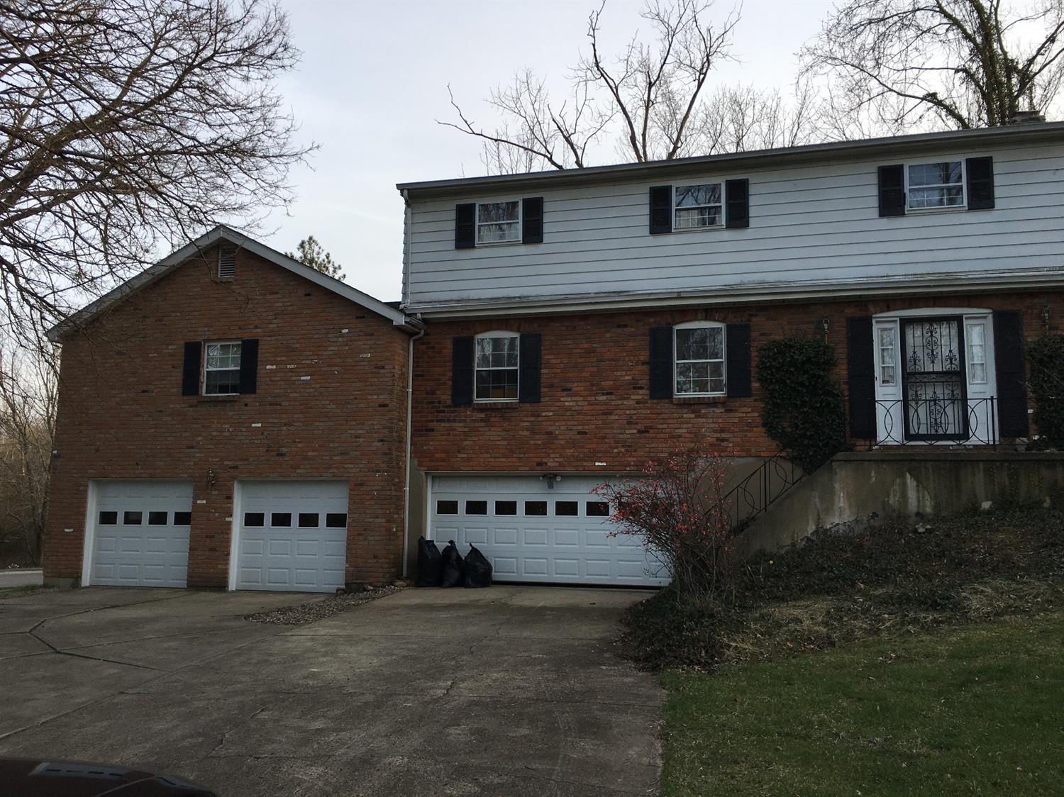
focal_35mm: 29
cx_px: 532
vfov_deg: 48.2
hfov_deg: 61.7
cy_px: 398
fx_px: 891
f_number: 2.2
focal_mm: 4.15
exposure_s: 1/447
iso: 25
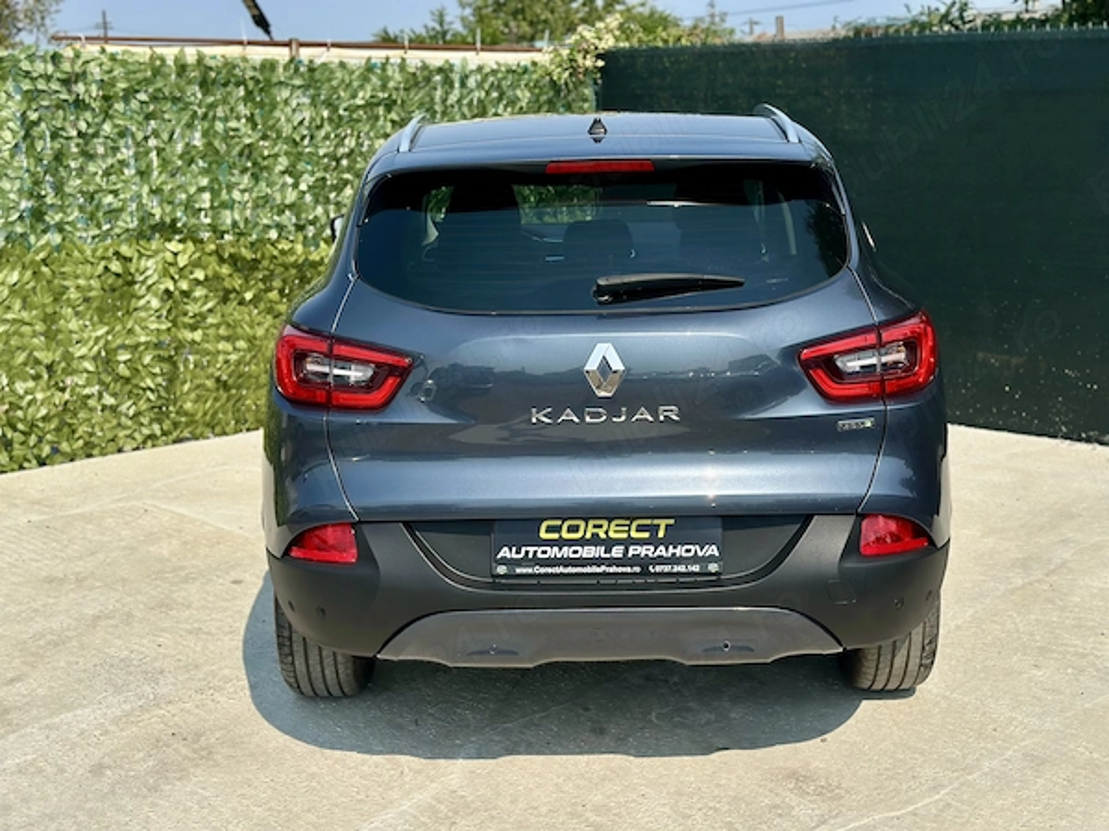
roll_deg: +0.8
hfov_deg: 39.7
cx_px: 554
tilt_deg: -11.1
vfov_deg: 30.3
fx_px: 1538
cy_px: 416
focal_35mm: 48
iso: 100
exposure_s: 1/7092
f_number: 1.78
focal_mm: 6.86
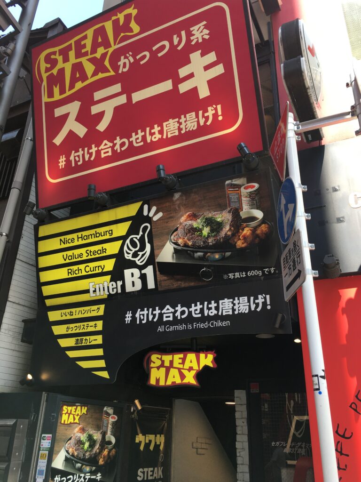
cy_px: 241
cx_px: 180
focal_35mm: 29
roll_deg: -3.6
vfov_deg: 61.7
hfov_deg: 48.2
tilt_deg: +25.4
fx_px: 403
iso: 25
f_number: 2.2
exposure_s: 1/204
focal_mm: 4.15
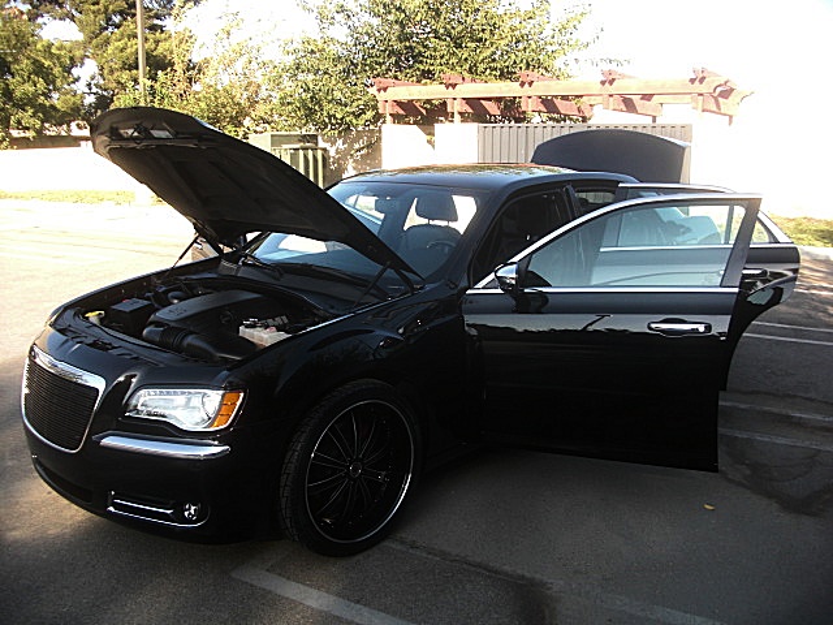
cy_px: 312
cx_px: 416
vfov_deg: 39.7
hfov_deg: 51.4
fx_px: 866
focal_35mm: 36
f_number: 2.8
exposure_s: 1/160
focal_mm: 6.3
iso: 50
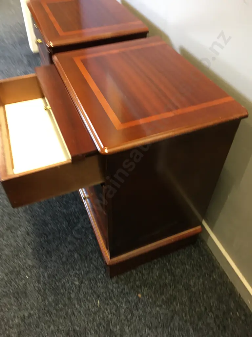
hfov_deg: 48.2
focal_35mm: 29
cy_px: 168
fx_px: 281
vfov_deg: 61.7
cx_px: 126
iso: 125
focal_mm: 4.15
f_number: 2.2
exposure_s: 1/17
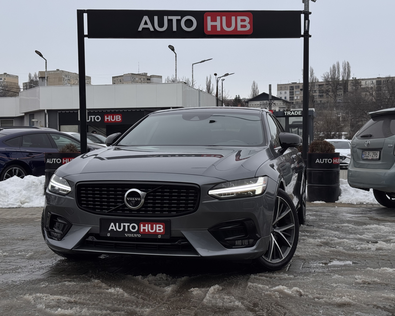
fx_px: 596
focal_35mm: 51
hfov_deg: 36.6
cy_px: 156
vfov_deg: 29.7
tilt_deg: -0.7
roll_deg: +0.7
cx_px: 183
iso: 64
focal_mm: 6.76
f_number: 1.78
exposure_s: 1/2959
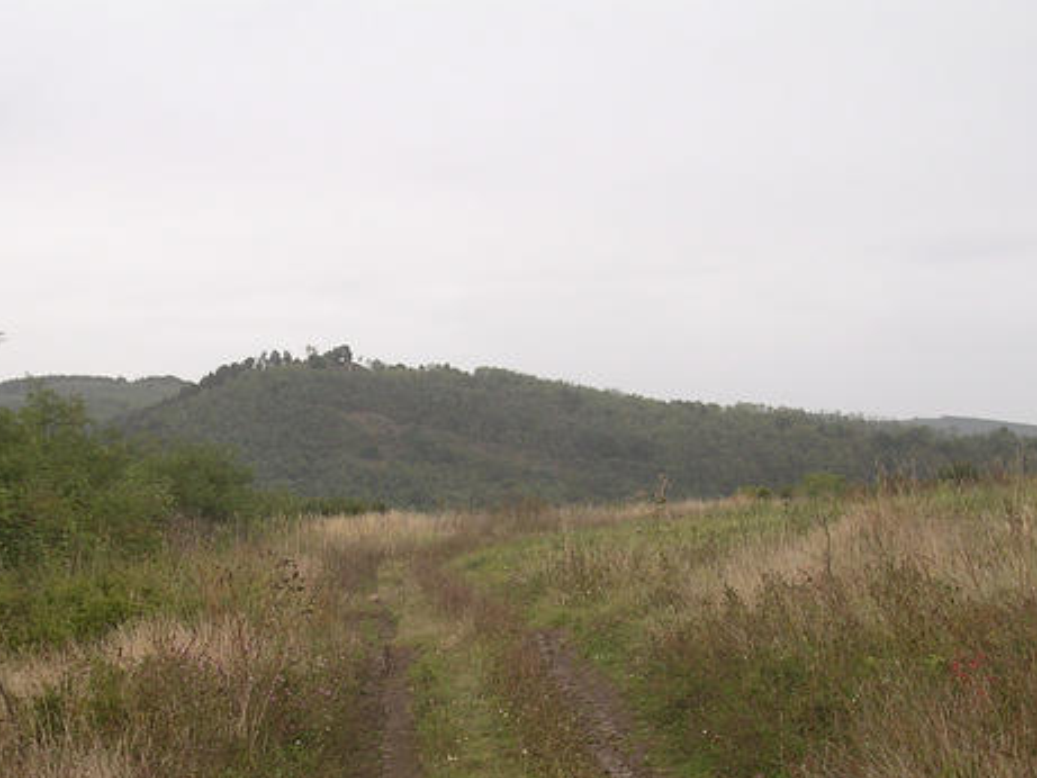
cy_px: 533
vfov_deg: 21.5
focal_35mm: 68
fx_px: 2038
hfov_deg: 28.5
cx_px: 414
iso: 100
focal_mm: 7.5
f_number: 3.1
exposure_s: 1/78.7
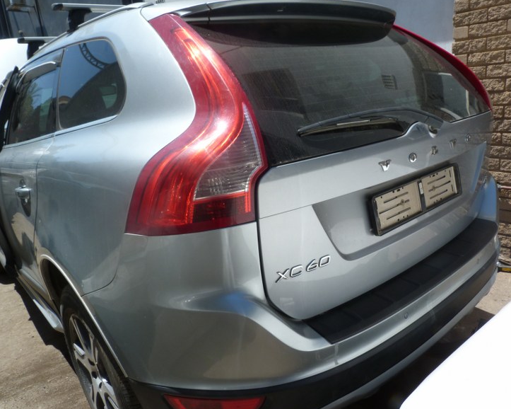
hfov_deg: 64.0
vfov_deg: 53.2
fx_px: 408
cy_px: 209
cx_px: 271
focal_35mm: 27
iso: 80
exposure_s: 1/250
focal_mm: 4.5
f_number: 5.6
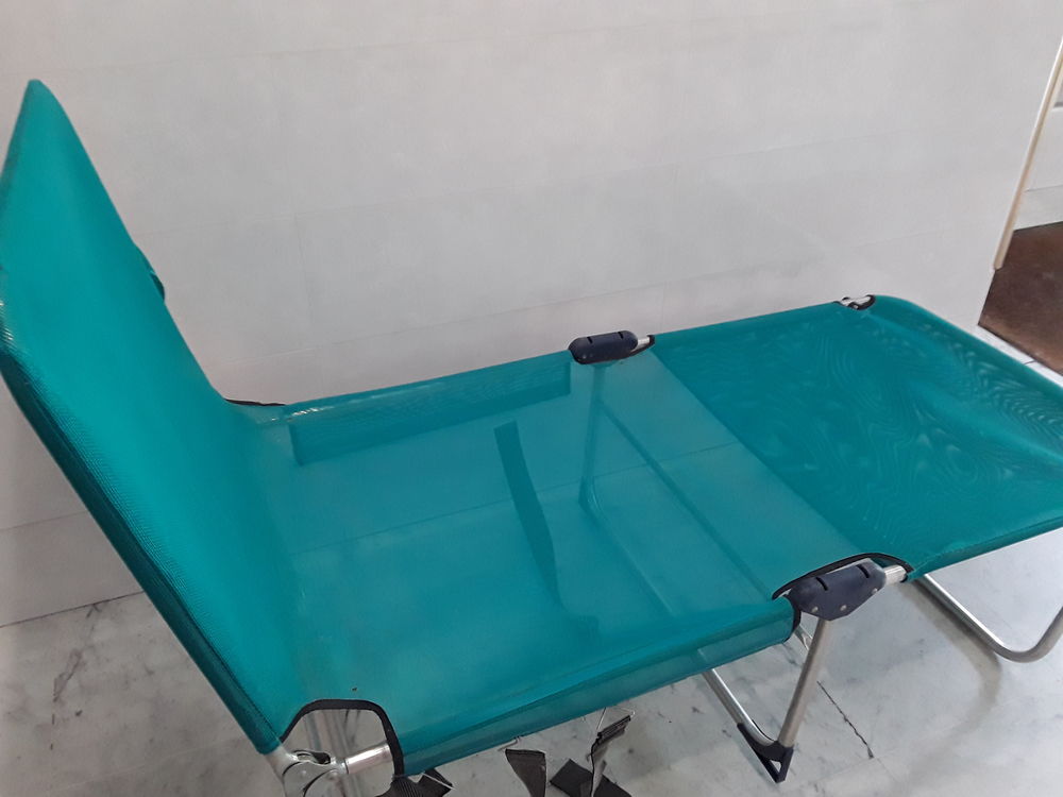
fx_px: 829
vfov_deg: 51.4
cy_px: 398
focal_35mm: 27
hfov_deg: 65.3
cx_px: 532
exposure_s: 1/33
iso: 200
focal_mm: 2.91
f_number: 1.9
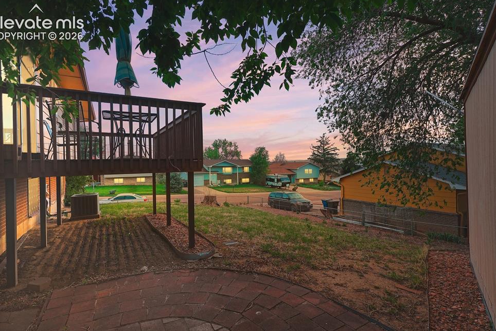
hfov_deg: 91.5
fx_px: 241
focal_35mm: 18
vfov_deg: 68.7
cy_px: 170
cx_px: 247
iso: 200
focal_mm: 11
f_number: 8
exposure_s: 1/60
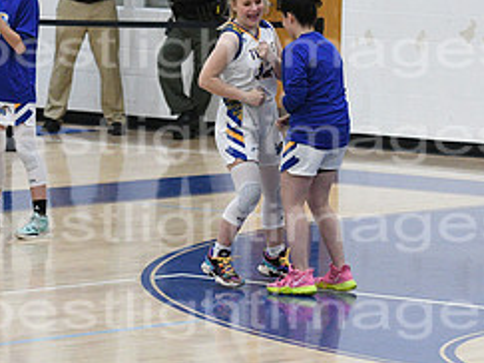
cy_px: 97
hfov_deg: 5.7
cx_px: 235
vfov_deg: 4.3
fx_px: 4821
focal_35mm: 345
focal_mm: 100
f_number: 3.5
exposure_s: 1/800
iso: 5600
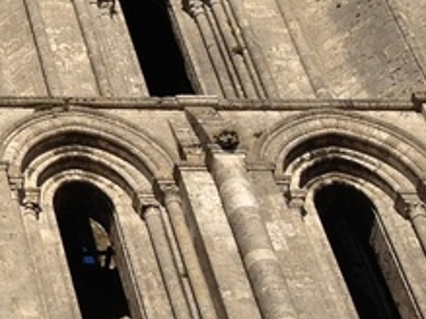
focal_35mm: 192
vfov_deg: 7.7
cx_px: -457
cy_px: -51
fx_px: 2362
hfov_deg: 9.5
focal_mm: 4.28
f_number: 2.4
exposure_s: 1/2632
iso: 50
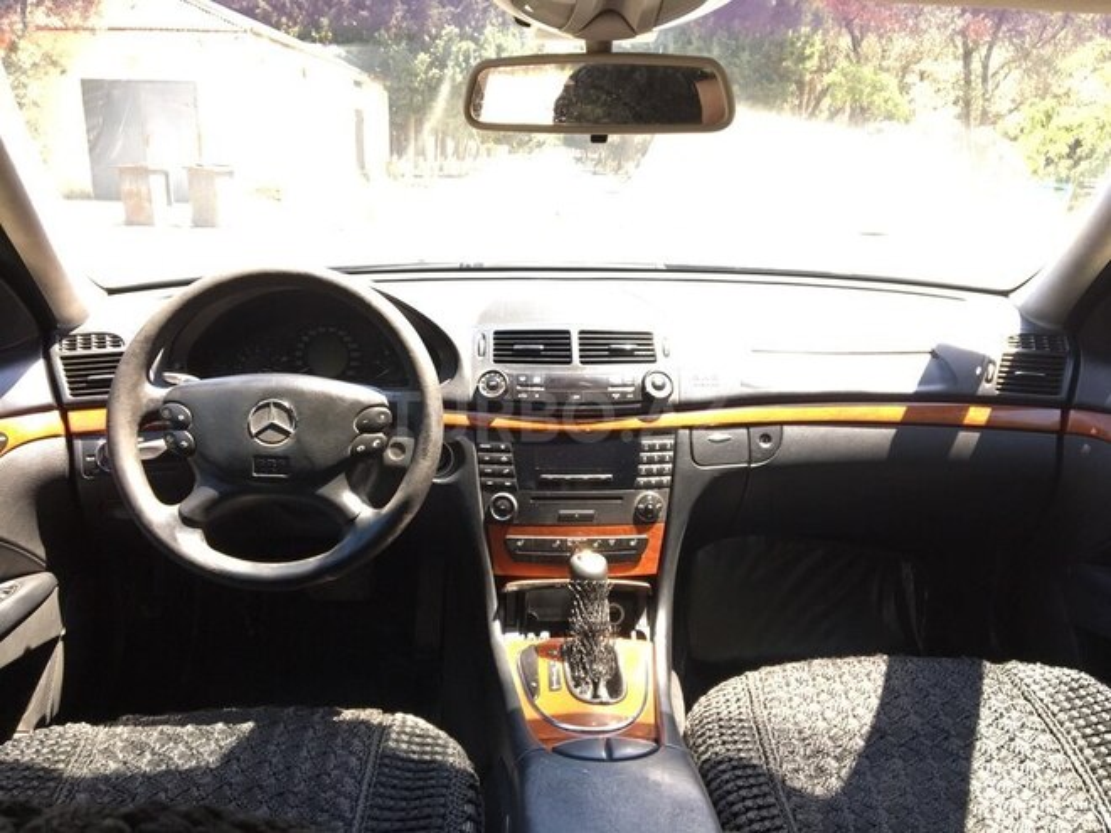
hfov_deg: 61.7
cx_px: 556
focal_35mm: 29
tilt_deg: -14.9
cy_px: 416
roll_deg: -1.5
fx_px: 931
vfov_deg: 48.2
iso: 40
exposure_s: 1/100
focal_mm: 4.15
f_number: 2.2
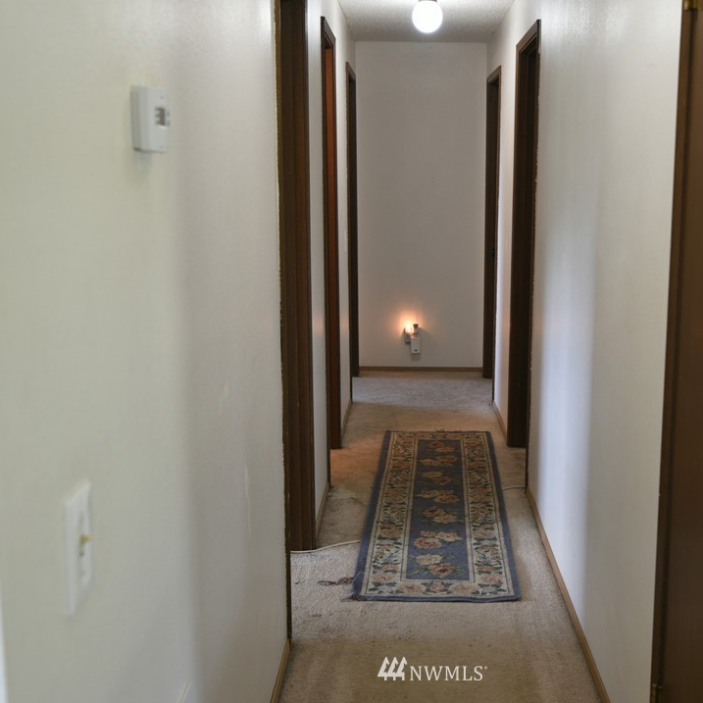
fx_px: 1034
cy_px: 351
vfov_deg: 37.6
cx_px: 433
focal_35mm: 45
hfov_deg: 37.4
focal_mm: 35
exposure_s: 1/60
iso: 800
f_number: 4
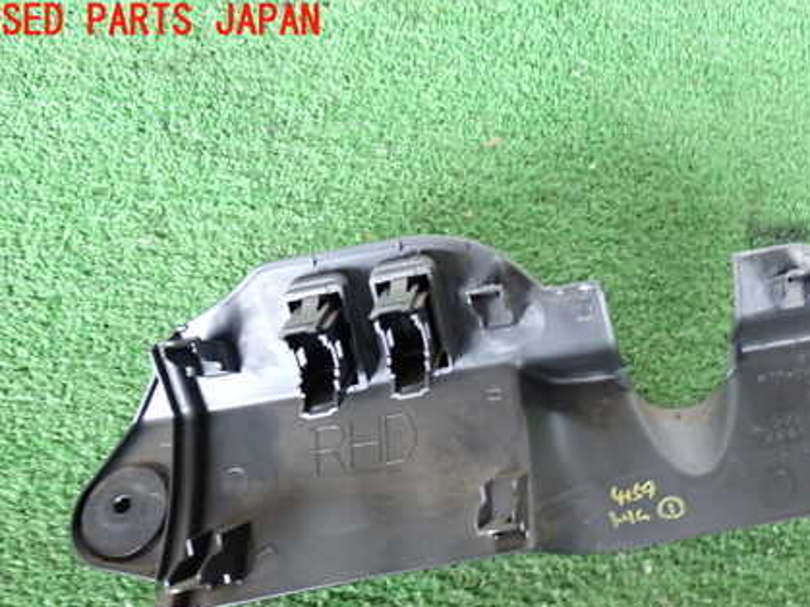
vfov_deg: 33.1
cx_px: 549
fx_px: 1006
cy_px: 433
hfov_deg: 43.2
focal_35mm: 43
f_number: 2.3
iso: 400
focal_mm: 5.4
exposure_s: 1/30
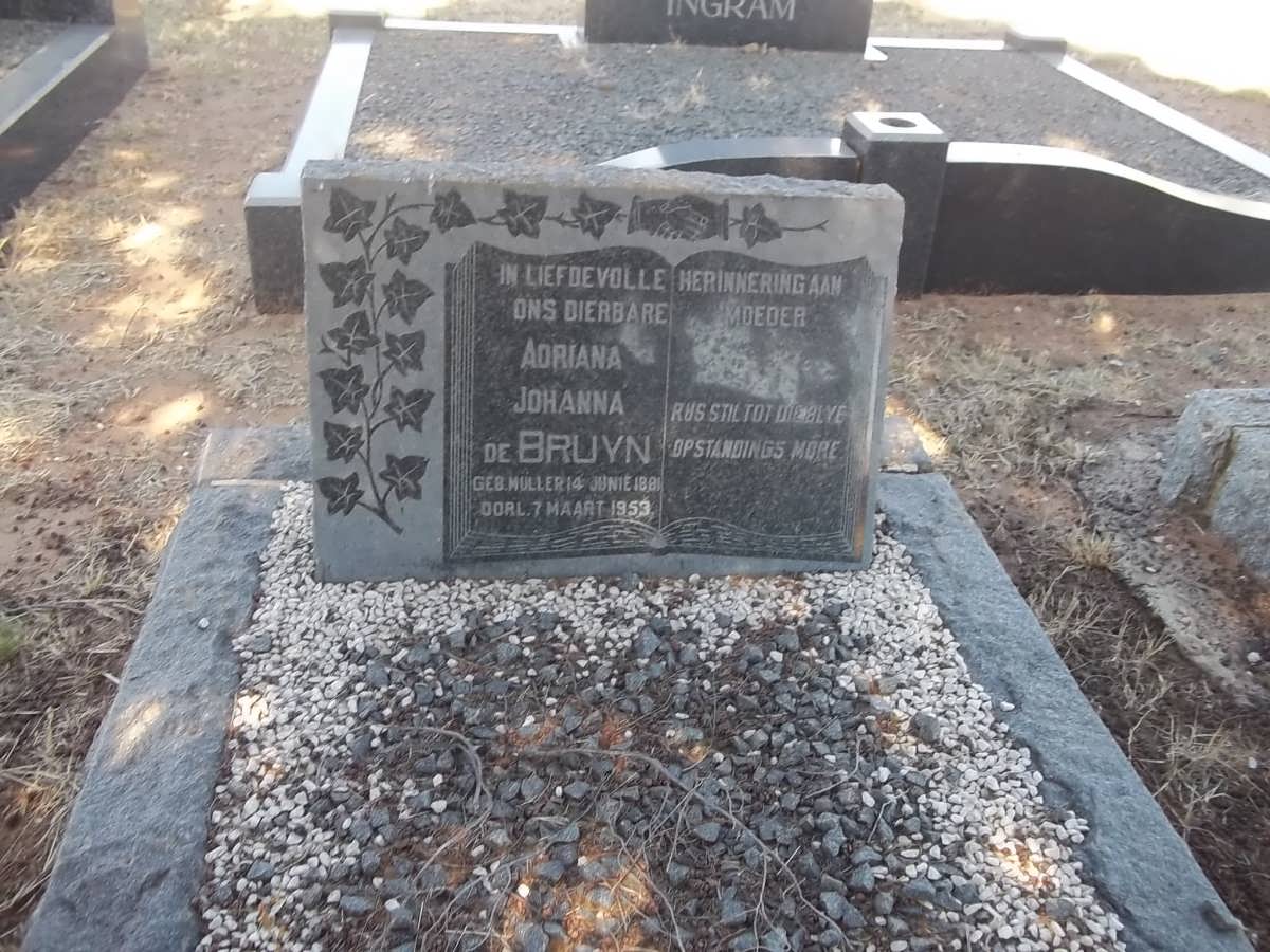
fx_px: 1174
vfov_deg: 44.2
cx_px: 635
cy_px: 476
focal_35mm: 32
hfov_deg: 56.8
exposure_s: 1/100
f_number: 2.9
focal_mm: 5.7
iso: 80
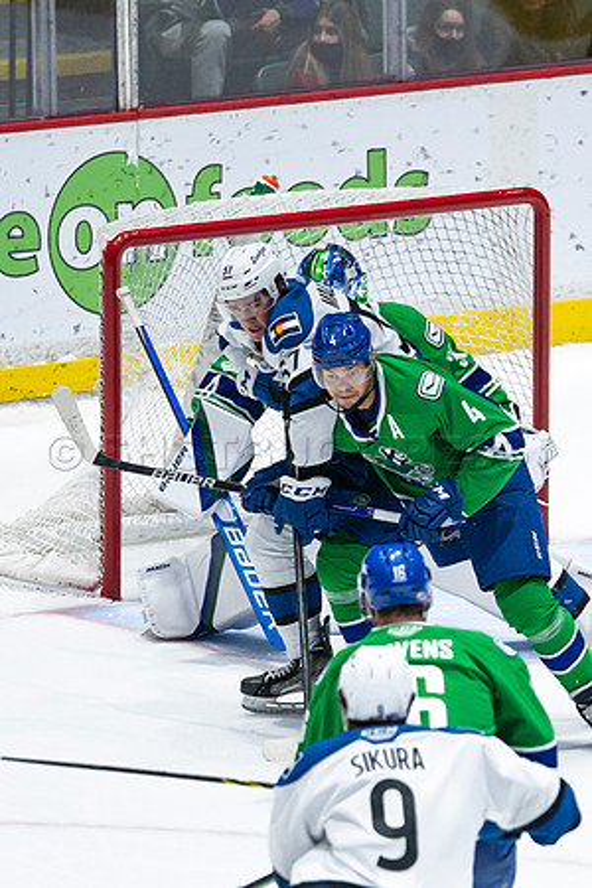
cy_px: 505
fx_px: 12373
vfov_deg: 4.1
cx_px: 595
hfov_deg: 2.7
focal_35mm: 502
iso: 1250
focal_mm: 200
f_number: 2.8
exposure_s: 1/1250
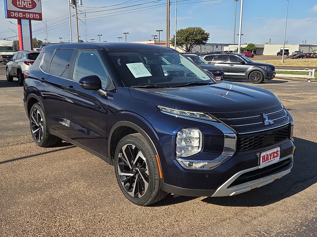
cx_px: 158
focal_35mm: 35
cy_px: 118
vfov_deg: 40.7
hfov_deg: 52.6
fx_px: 321
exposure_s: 1/1429
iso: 25
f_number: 1.8
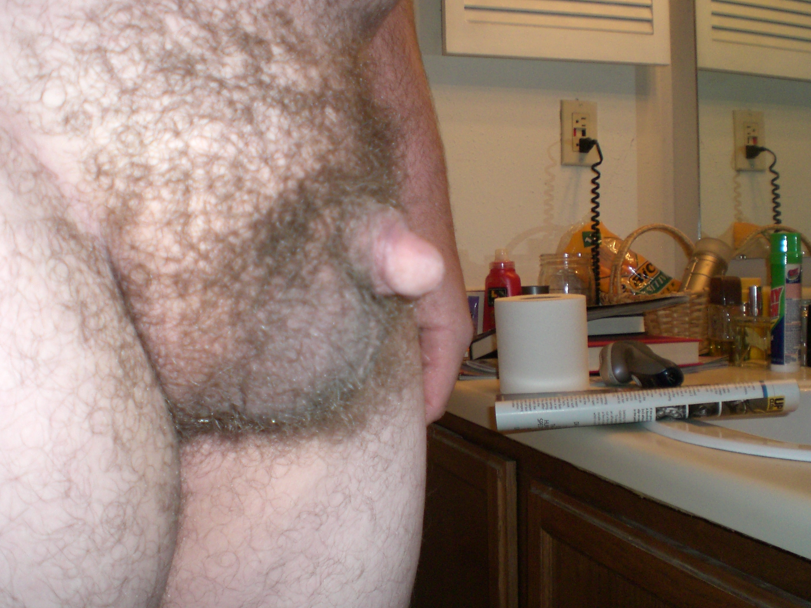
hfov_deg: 47.9
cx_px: 412
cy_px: 306
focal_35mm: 39
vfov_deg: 36.8
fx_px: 914
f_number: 3.1
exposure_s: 1/60
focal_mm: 6.3
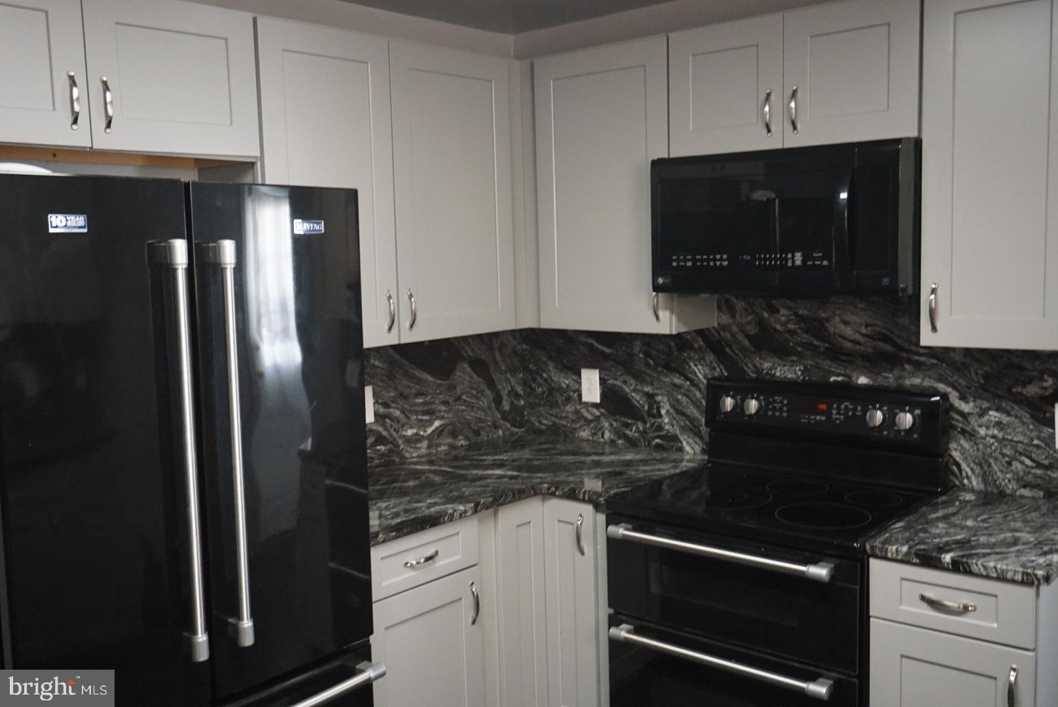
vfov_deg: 38.4
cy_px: 354
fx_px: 1015
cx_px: 529
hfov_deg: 55.1
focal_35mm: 34
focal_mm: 23
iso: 3200
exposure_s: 1/125
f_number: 4
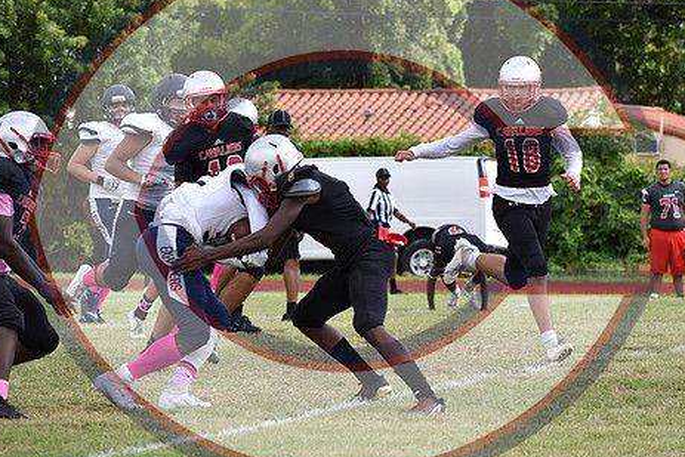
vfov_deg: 6.0
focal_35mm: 229
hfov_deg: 9.0
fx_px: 4358
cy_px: 211
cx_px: 336
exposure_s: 1/1250
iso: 400
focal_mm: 122
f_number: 5.6
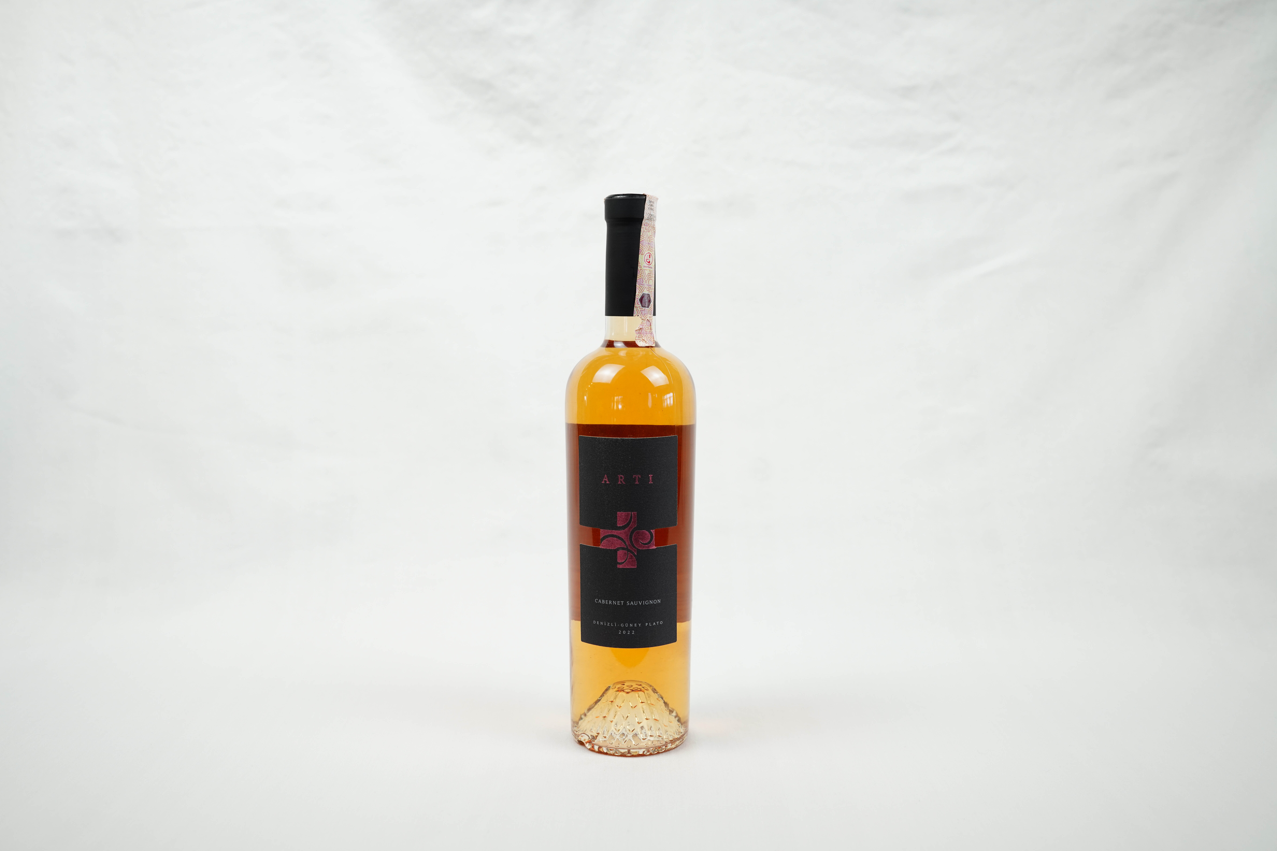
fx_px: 1241
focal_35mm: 35
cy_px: 426
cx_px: 638
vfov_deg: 37.9
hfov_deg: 54.4
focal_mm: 35
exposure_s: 1/125
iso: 500
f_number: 4
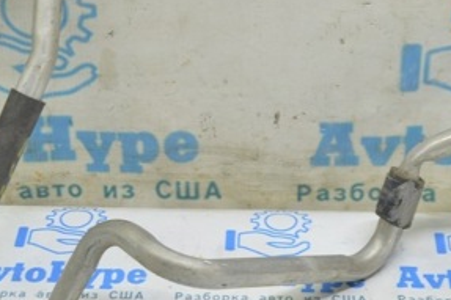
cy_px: 23
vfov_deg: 15.5
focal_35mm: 87
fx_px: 1089
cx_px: 240
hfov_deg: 23.4
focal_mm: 26
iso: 400
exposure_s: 1/20
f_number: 5.6
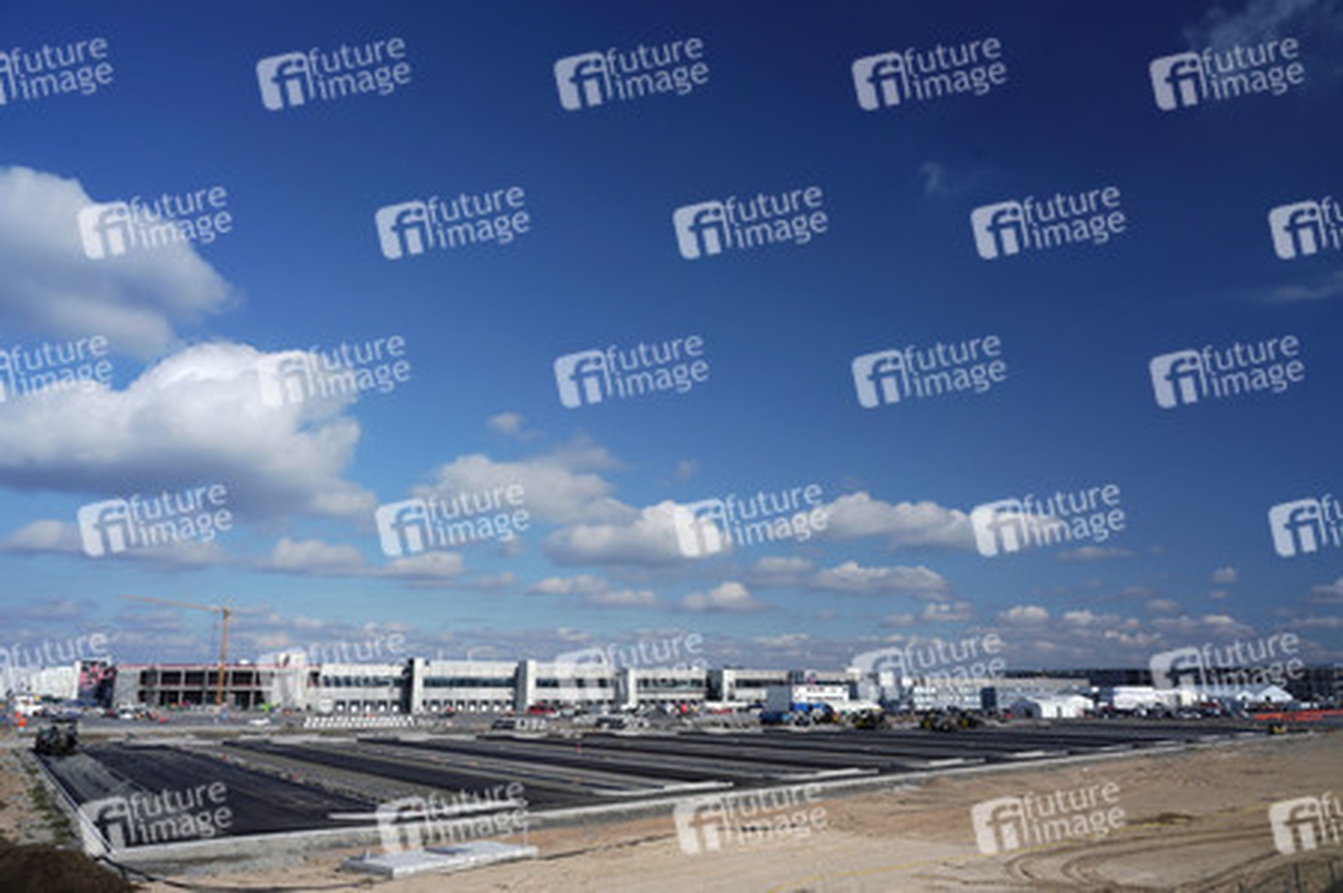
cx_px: 672
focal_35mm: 28
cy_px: 446
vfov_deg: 46.3
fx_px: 1044
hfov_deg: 65.5
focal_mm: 28
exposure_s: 1/320
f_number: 10
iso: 160
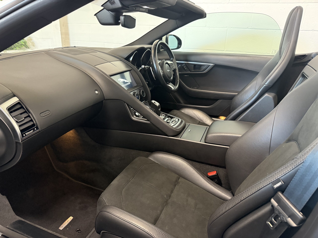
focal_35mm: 24
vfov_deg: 56.8
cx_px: 159
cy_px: 119
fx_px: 220
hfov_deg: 71.6
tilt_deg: -21.1
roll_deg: -1.4
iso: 500
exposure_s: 1/50
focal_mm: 6.76
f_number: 1.78
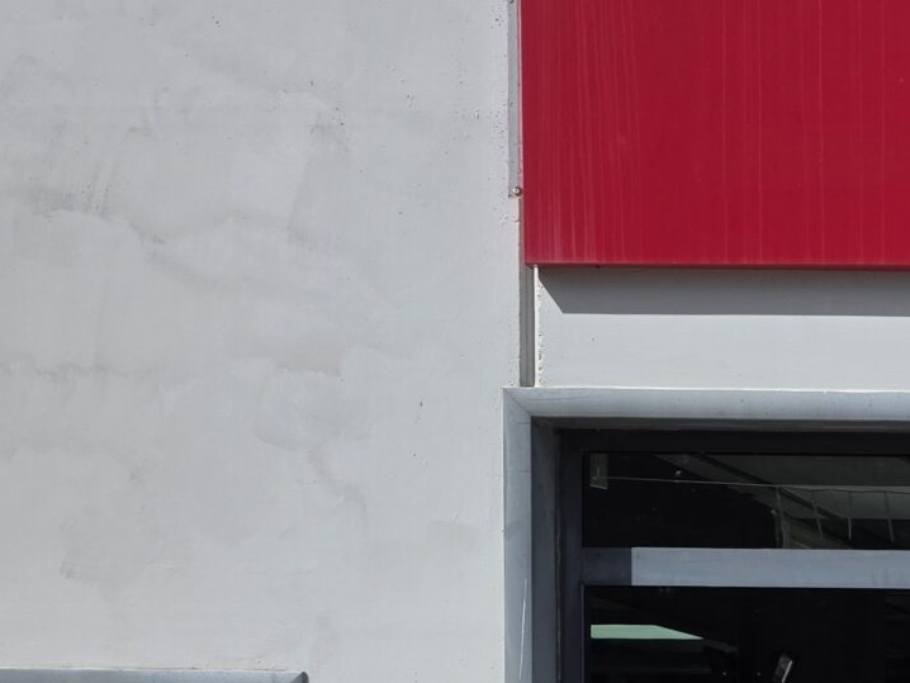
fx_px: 2156
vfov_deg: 16.6
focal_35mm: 82
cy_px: 983
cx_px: 1583
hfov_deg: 18.9
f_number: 1.7
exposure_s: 1/5778
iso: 80
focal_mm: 6.3
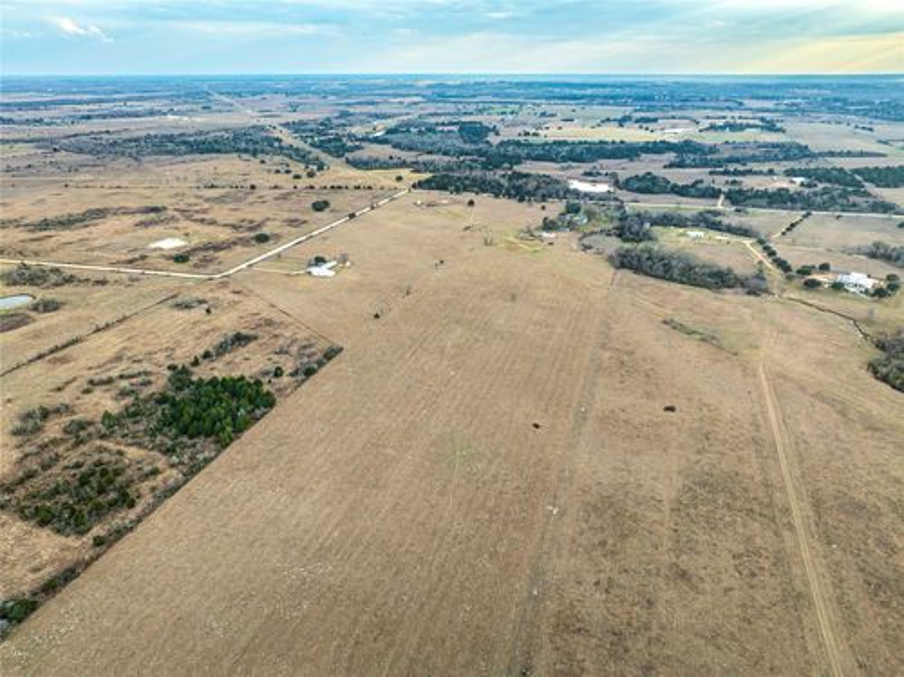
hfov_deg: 71.6
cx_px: 452
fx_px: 626
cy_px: 338
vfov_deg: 56.7
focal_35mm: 24
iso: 100
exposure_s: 1/200
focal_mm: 12.29
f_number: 5
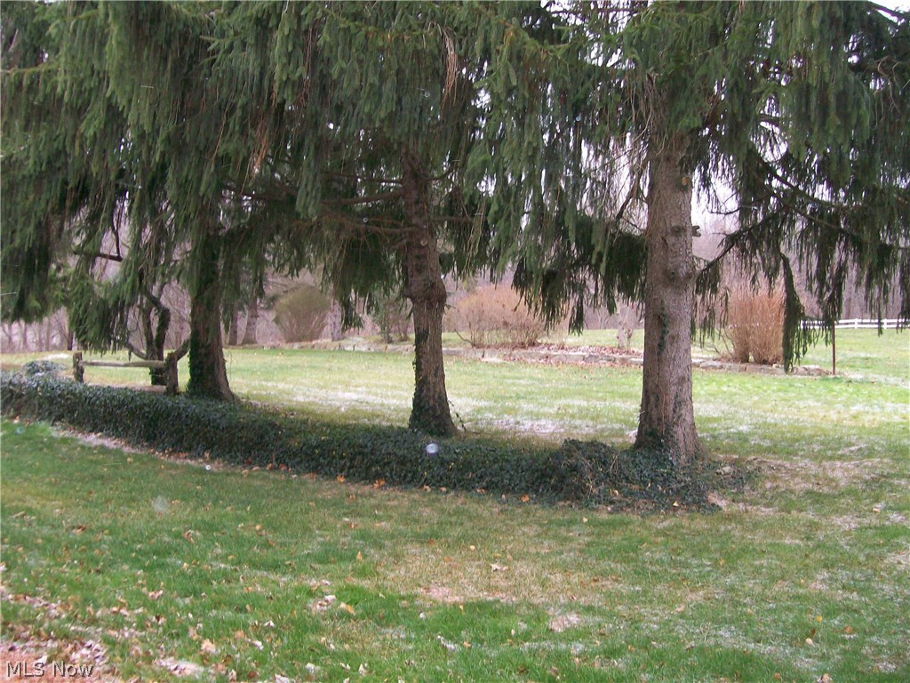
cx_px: 455
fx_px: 946
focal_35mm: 36
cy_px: 342
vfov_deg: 39.7
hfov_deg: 51.4
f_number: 2.7
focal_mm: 6
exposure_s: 1/64
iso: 140
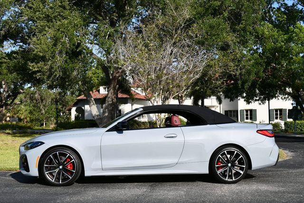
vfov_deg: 28.1
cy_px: 102
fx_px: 406
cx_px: 152
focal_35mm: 48
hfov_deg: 41.1
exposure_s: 1/250
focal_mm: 24
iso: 110
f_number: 8
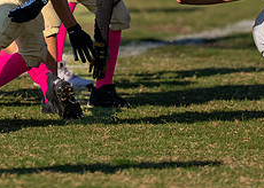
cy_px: -57
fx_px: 6909
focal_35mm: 922
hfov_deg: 2.2
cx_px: 33
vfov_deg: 1.6
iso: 200
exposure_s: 1/4000
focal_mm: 200
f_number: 2.8
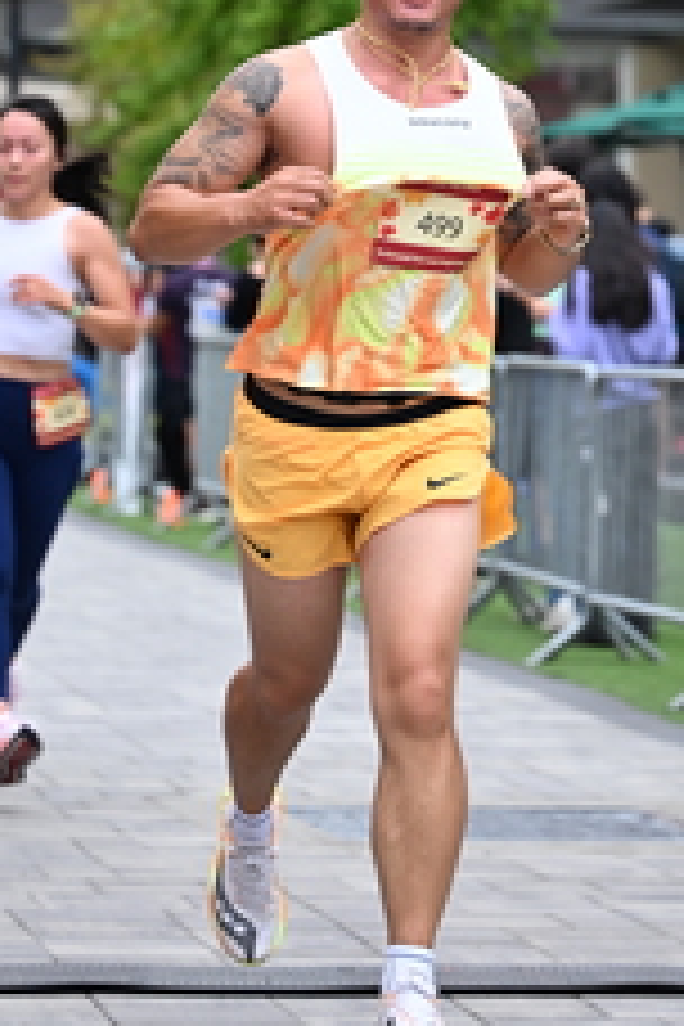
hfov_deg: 6.9
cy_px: 36
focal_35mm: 198
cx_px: 574
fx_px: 5643
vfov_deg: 10.3
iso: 640
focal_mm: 82
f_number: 2.8
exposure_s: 1/2000
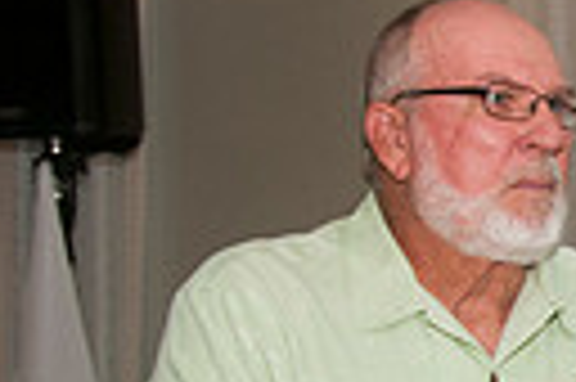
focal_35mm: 183
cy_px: 546
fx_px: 2924
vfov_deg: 7.4
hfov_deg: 10.6
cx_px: 994
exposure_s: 1/250
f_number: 5.6
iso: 400
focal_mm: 27
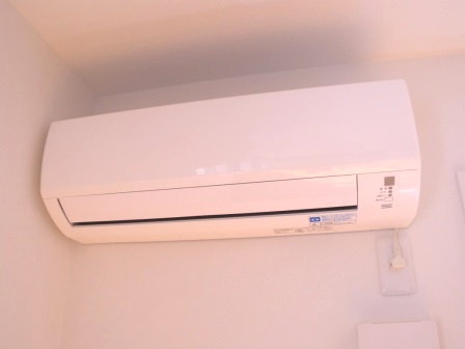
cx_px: 232
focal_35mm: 38
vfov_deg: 37.7
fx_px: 510
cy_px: 174
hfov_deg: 49.0
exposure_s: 1/59.7
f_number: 3.1
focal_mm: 8.1
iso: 80
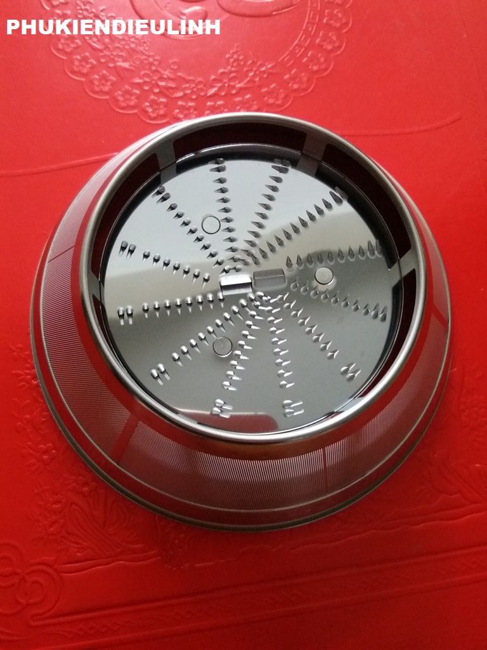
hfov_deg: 51.4
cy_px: 325
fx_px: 506
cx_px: 244
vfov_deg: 65.3
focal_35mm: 27
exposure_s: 1/9
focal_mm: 3.7
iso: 320
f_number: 1.9
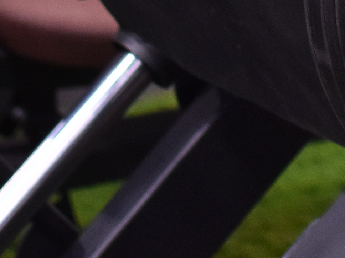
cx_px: 498
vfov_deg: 4.6
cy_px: -403
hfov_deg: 6.3
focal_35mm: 313
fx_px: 3119
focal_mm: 35
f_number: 1.8
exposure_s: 1/160
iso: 800
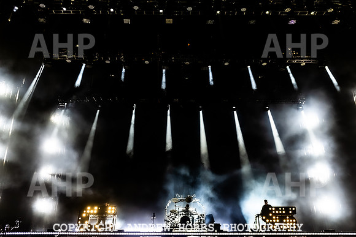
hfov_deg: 56.3
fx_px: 333
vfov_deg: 39.2
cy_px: 106
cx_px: 178
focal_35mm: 34
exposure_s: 1/320
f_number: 3.5
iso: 400
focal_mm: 24
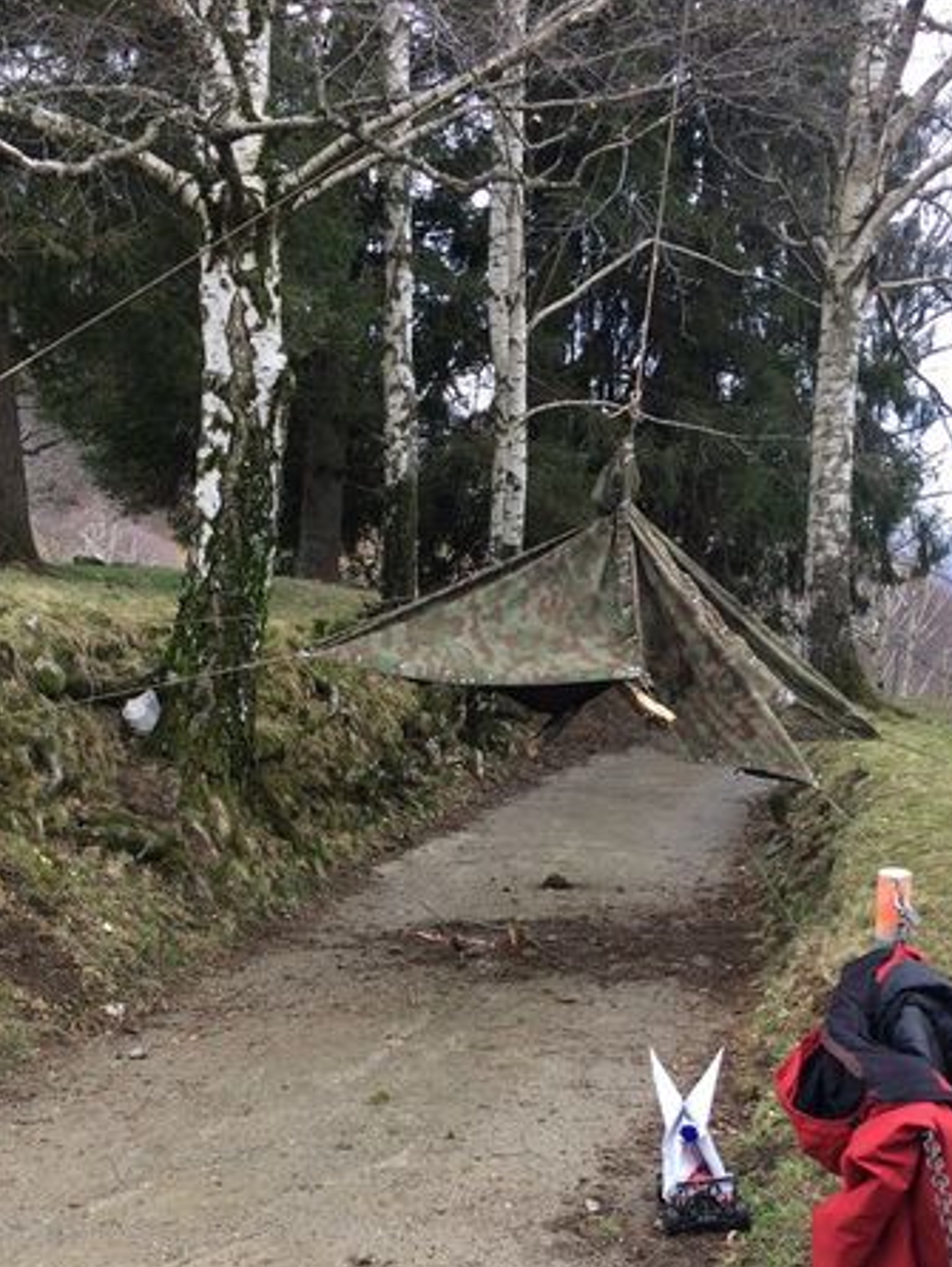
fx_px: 1429
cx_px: 497
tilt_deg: -14.1
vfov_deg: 47.3
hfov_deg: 36.8
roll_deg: -1.0
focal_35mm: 39
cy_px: 818
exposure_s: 1/190
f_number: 2.2
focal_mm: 4.15
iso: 32
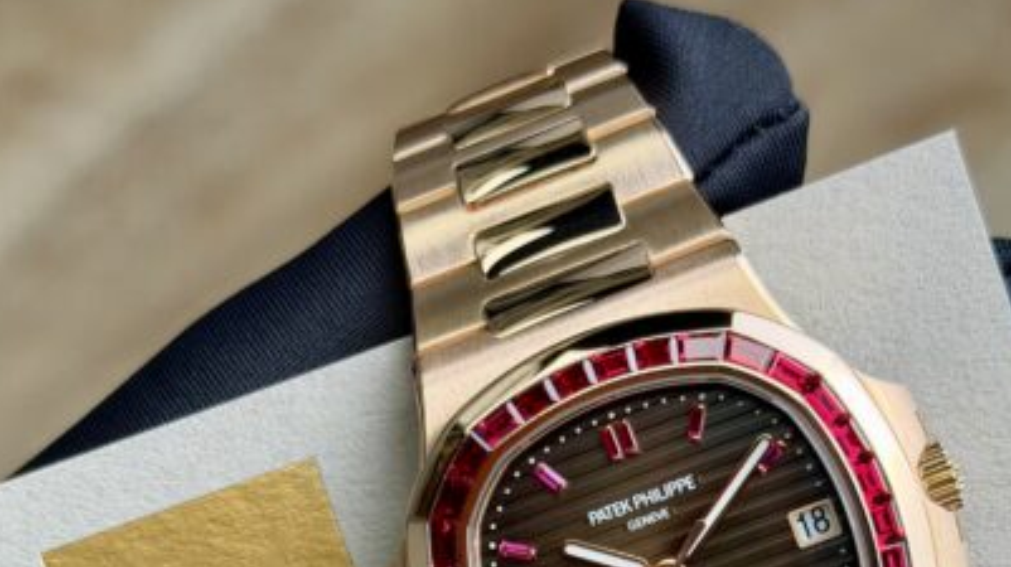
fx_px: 2331
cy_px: 707
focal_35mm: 87
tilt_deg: -68.7
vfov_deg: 13.4
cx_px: 492
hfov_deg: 24.5
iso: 50
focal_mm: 6.76
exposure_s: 1/148
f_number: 1.78
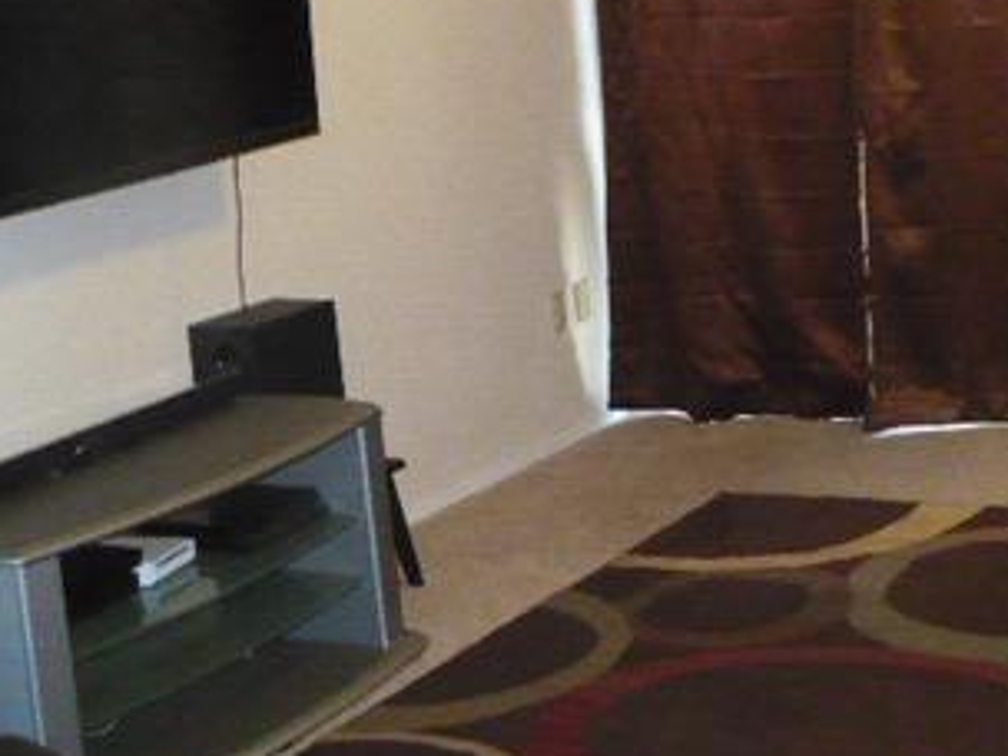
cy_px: 56
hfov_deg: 24.4
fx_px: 2271
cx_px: 872
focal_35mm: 78
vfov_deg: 18.5
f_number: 2.8
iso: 640
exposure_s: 1/30
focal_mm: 6.1
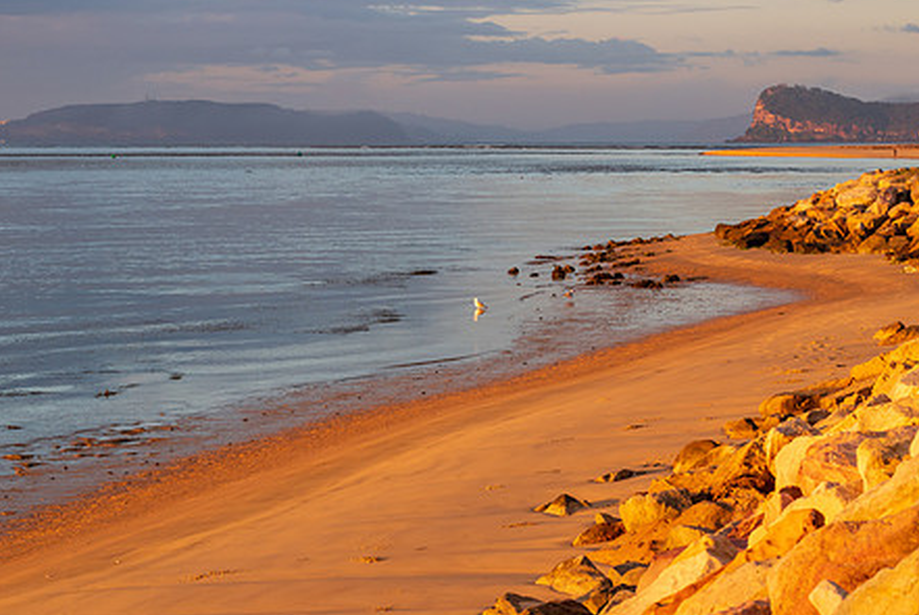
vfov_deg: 12.7
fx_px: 2760
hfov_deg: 18.9
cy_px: 303
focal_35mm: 108
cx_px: 424
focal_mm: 80
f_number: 9
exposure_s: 1/160
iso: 250
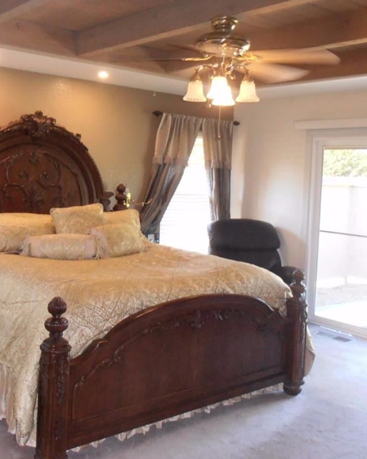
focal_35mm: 41
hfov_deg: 36.4
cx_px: 164
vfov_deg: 44.6
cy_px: 191
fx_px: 557
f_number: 3
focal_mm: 4.2
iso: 200
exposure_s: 1/30
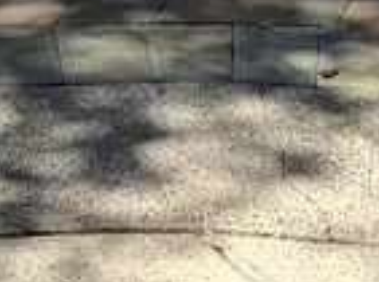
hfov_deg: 9.7
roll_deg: -1.2
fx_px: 2228
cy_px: -604
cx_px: 102
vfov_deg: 6.5
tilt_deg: -7.7
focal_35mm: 204
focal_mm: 3
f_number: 1.8
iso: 25
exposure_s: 1/739
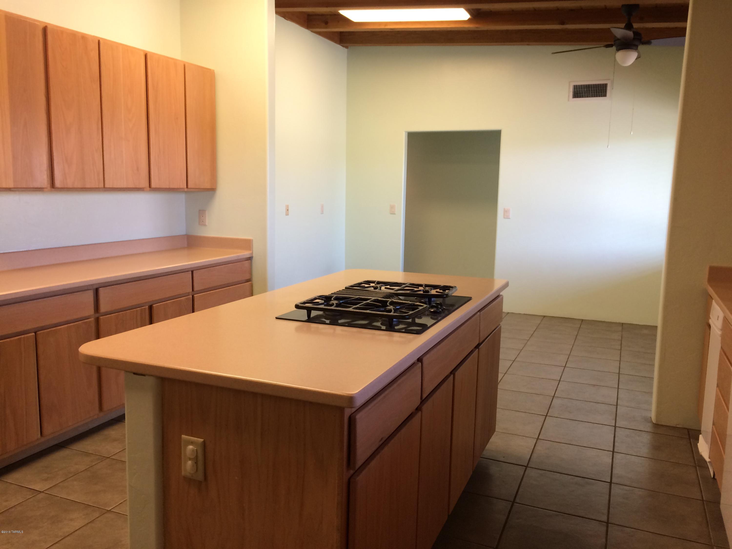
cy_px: 274
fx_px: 613
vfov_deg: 48.2
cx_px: 366
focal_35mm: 29
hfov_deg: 61.7
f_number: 2.2
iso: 64
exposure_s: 1/30
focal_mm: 4.15
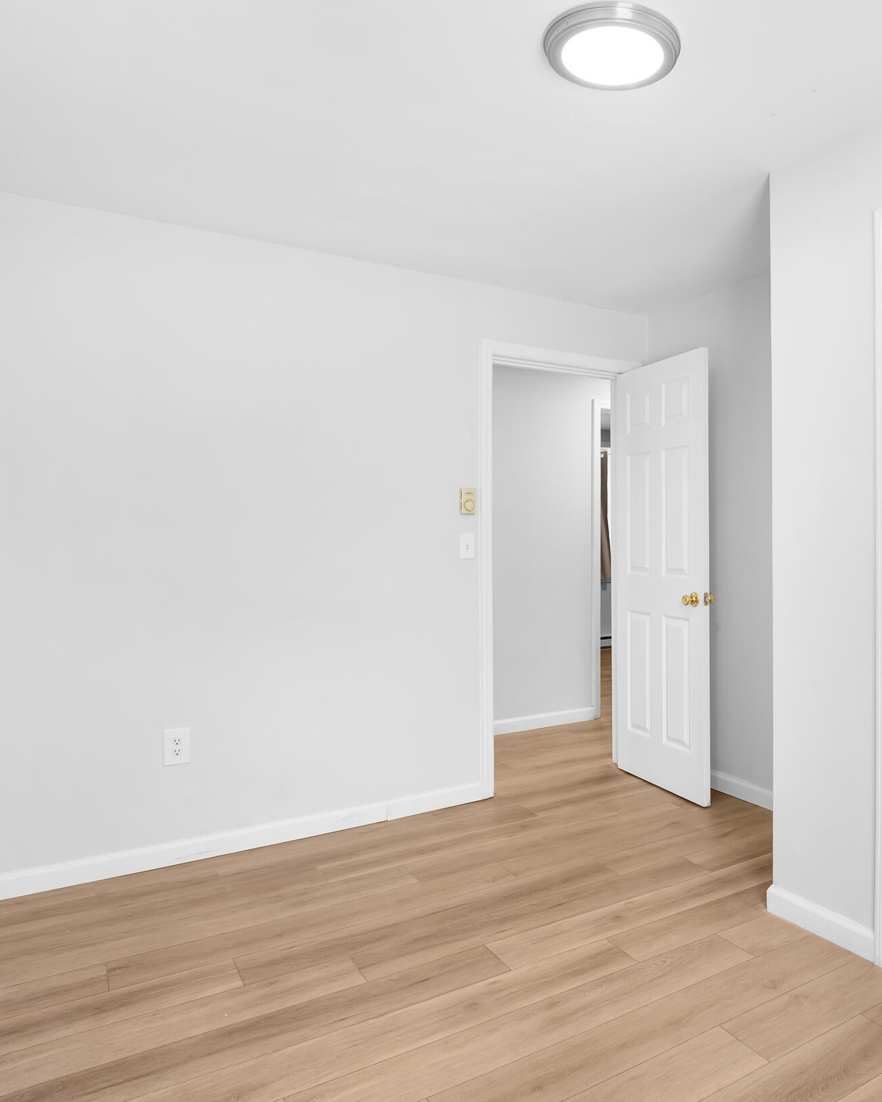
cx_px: 645
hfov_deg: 58.2
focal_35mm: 23
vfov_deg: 72.6
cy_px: 559
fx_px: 750
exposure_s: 1/100
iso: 250
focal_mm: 16
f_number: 4.5
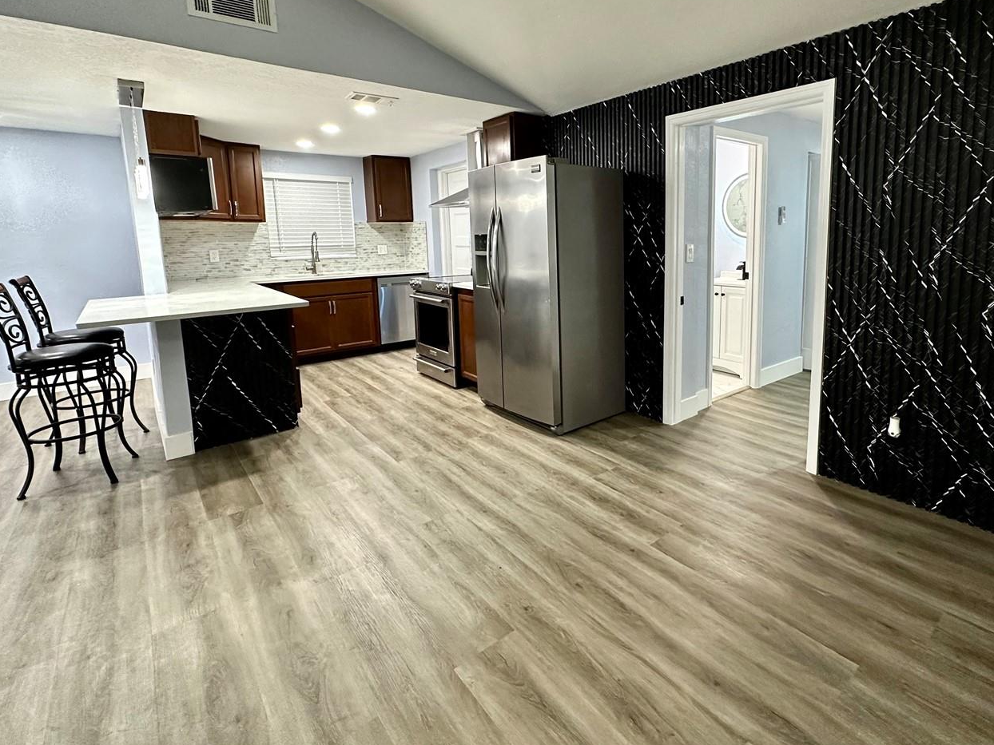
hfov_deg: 87.1
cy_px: 302
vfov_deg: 70.9
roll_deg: +0.7
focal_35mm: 18
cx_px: 573
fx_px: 517
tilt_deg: -7.5
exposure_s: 1/60
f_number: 2.2
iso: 320
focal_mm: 2.22
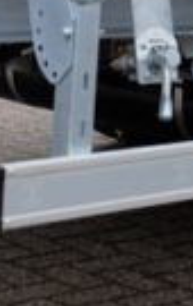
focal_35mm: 156
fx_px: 1306
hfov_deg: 8.3
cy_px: -88
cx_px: 263
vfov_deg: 13.0
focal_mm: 18
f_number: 3.5
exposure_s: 1/140
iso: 400
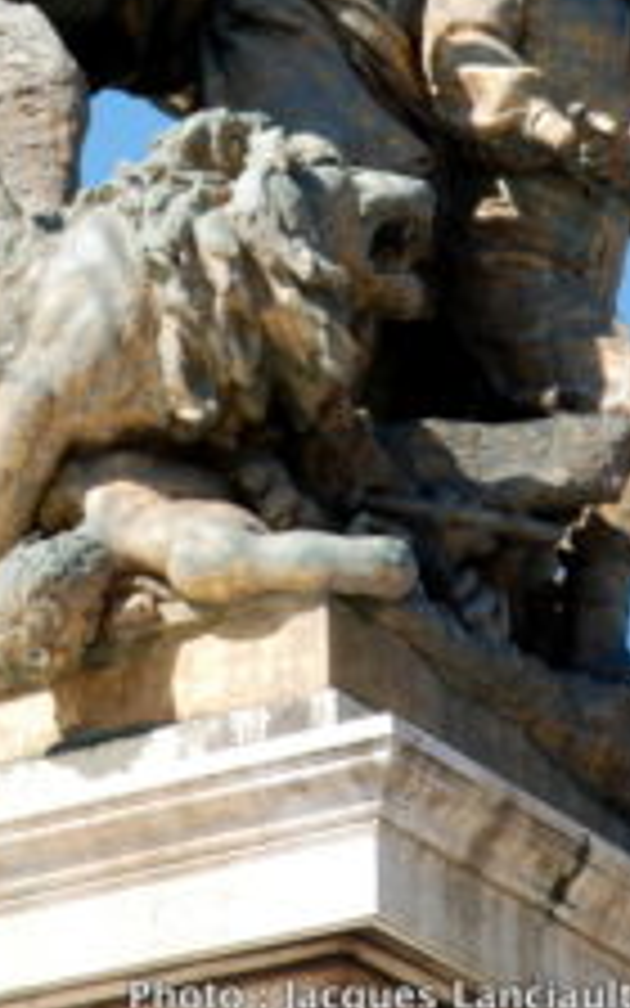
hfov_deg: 6.4
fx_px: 5632
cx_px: 191
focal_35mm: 205
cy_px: -63
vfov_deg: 10.1
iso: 100
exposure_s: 1/25
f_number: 16
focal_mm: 60
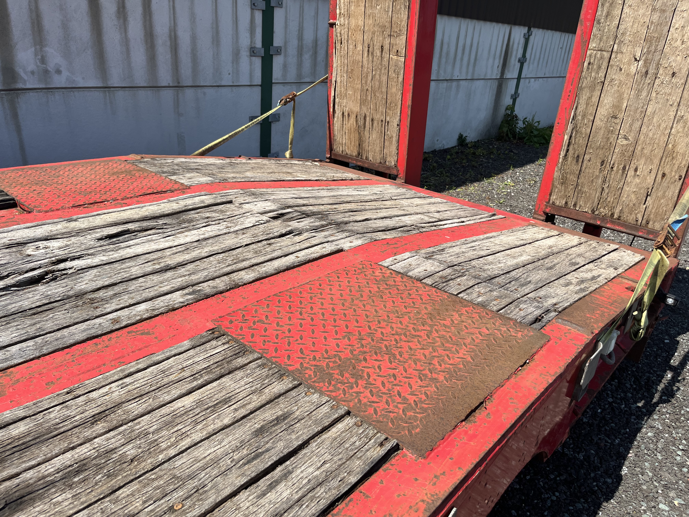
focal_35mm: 26
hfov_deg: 67.3
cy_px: 258
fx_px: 518
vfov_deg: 53.1
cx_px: 344
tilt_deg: -24.2
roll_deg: -6.6
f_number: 1.6
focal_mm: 5.1
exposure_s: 1/2755
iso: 50
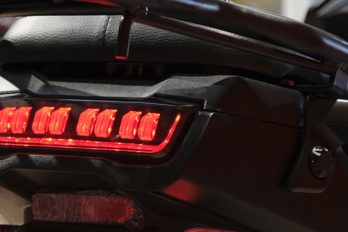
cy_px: 183
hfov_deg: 18.1
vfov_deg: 12.1
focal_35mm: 113
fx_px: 1092
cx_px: 123
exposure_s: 1/160
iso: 2500
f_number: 4
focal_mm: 39.3
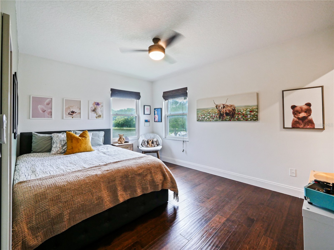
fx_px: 135
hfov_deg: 102.1
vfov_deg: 85.7
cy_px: 125
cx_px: 167
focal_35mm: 14
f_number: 4
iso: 800
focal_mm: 7
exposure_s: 1/60
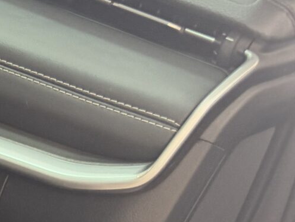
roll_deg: -2.7
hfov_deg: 12.6
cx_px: -401
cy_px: 171
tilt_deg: -29.5
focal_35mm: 124
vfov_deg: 11.9
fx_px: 1058
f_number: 1.78
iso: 320
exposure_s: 1/50
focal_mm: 6.76
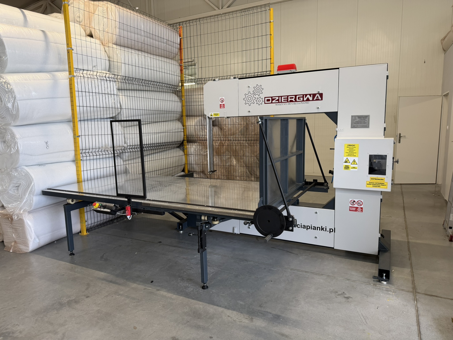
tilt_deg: -8.1
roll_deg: +1.3
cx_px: 226
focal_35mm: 24
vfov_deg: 56.8
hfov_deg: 71.6
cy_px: 170
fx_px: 314
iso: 100
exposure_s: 1/50
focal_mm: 6.76
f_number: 1.78
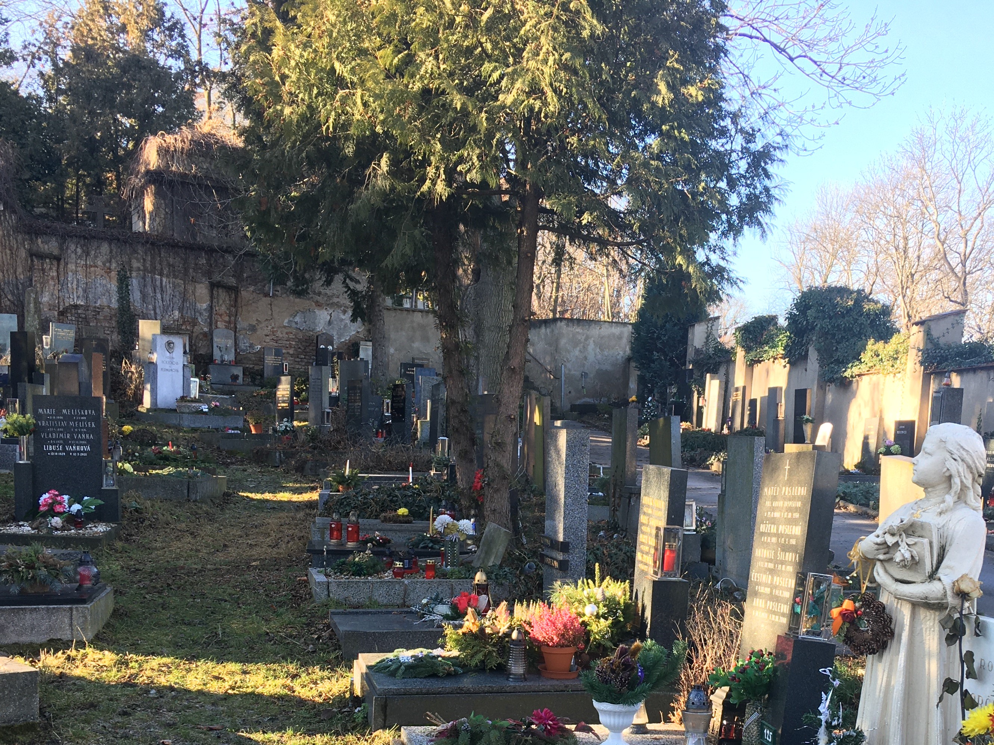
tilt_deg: -5.9
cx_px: 497
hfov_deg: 61.7
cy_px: 372
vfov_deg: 48.2
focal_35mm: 29
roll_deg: -1.0
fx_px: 833
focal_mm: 4.15
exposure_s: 1/111
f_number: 2.2
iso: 25
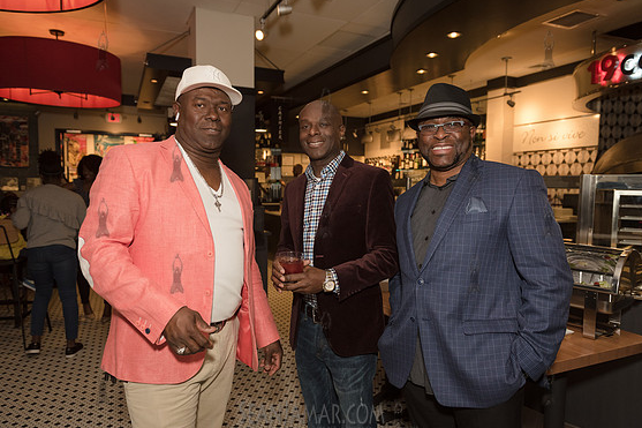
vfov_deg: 51.3
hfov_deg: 71.5
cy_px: 217
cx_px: 325
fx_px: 446
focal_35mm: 25
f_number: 3.5
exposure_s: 1/400
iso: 1250
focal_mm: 24
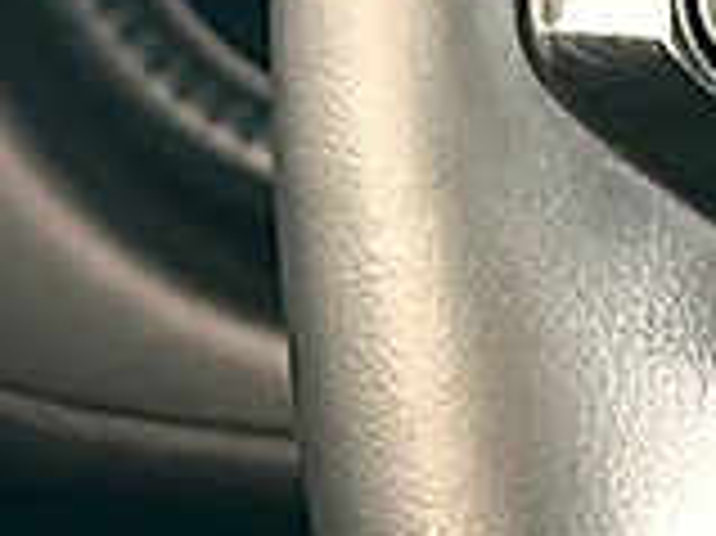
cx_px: 1180
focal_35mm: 172
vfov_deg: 8.5
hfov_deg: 10.9
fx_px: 3555
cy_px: -70
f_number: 1.78
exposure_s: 1/40
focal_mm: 6.86
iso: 125
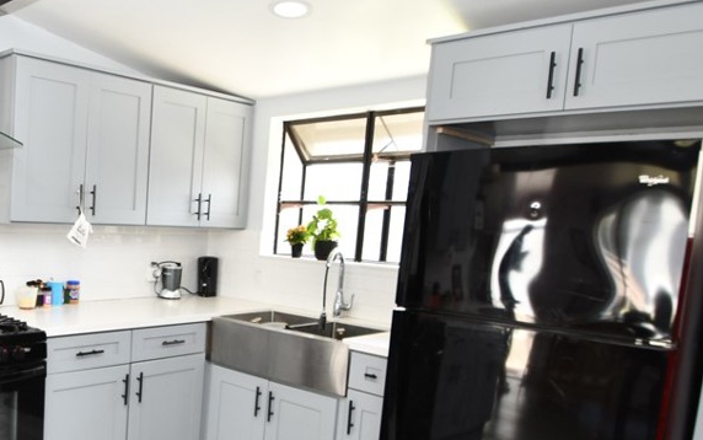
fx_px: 594
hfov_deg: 55.1
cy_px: 310
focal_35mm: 31
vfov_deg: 39.9
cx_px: 103
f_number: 4
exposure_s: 1/60
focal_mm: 11.5
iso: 360
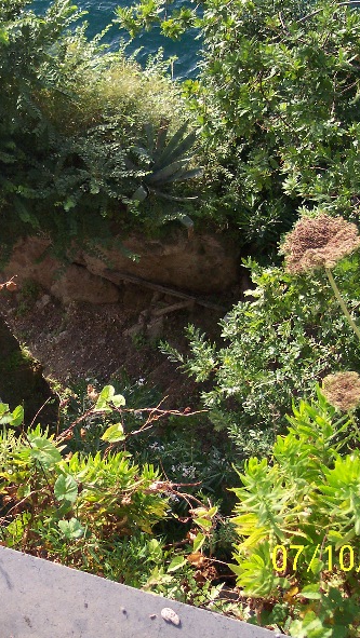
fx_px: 949
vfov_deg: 37.2
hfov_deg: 21.1
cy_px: 315
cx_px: 50
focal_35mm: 56
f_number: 2.8
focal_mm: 8
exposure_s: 1/500
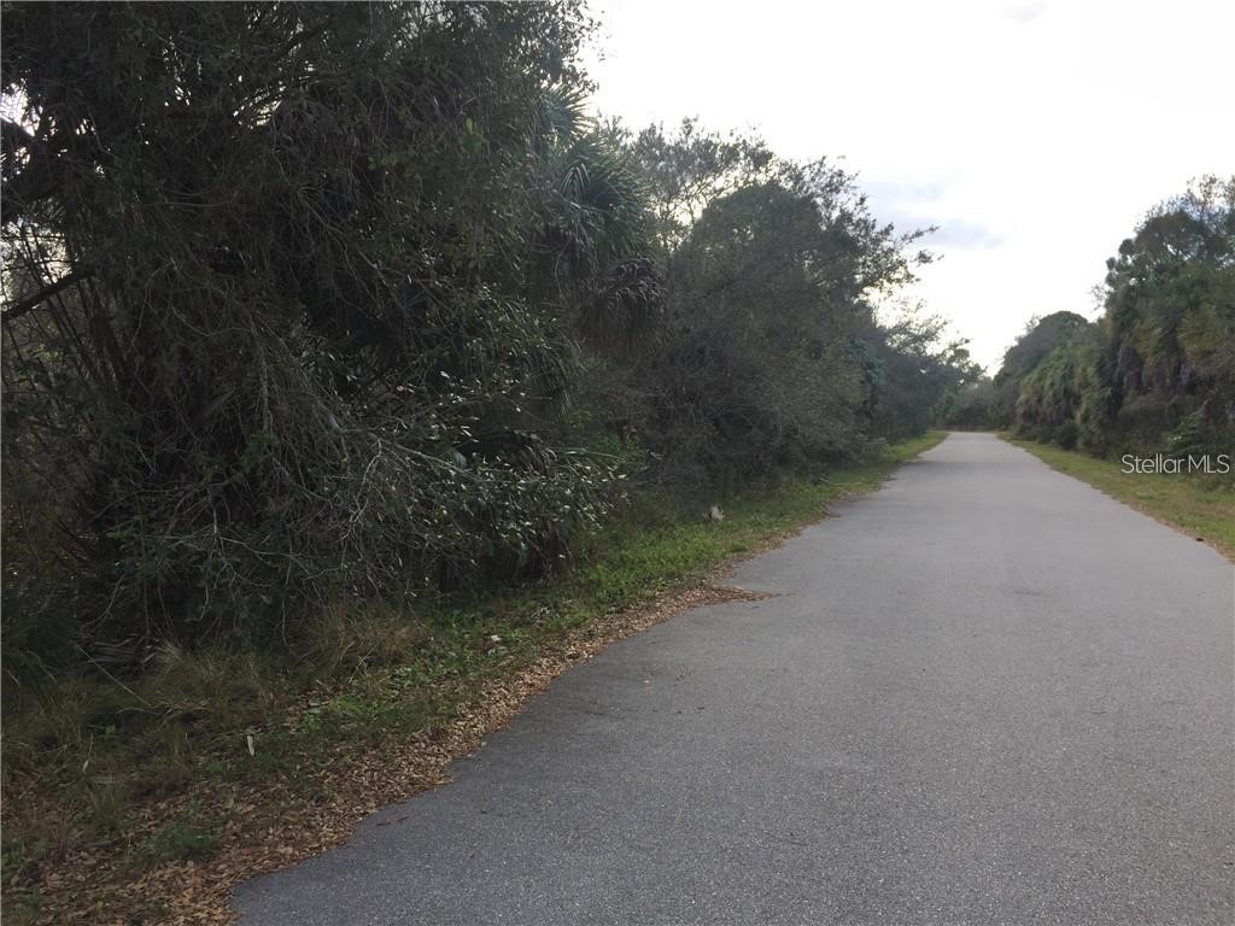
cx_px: 618
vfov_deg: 48.2
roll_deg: -1.9
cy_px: 463
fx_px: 1035
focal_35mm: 29
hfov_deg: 61.7
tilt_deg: -3.2
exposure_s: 1/542
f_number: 2.2
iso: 32
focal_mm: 4.15
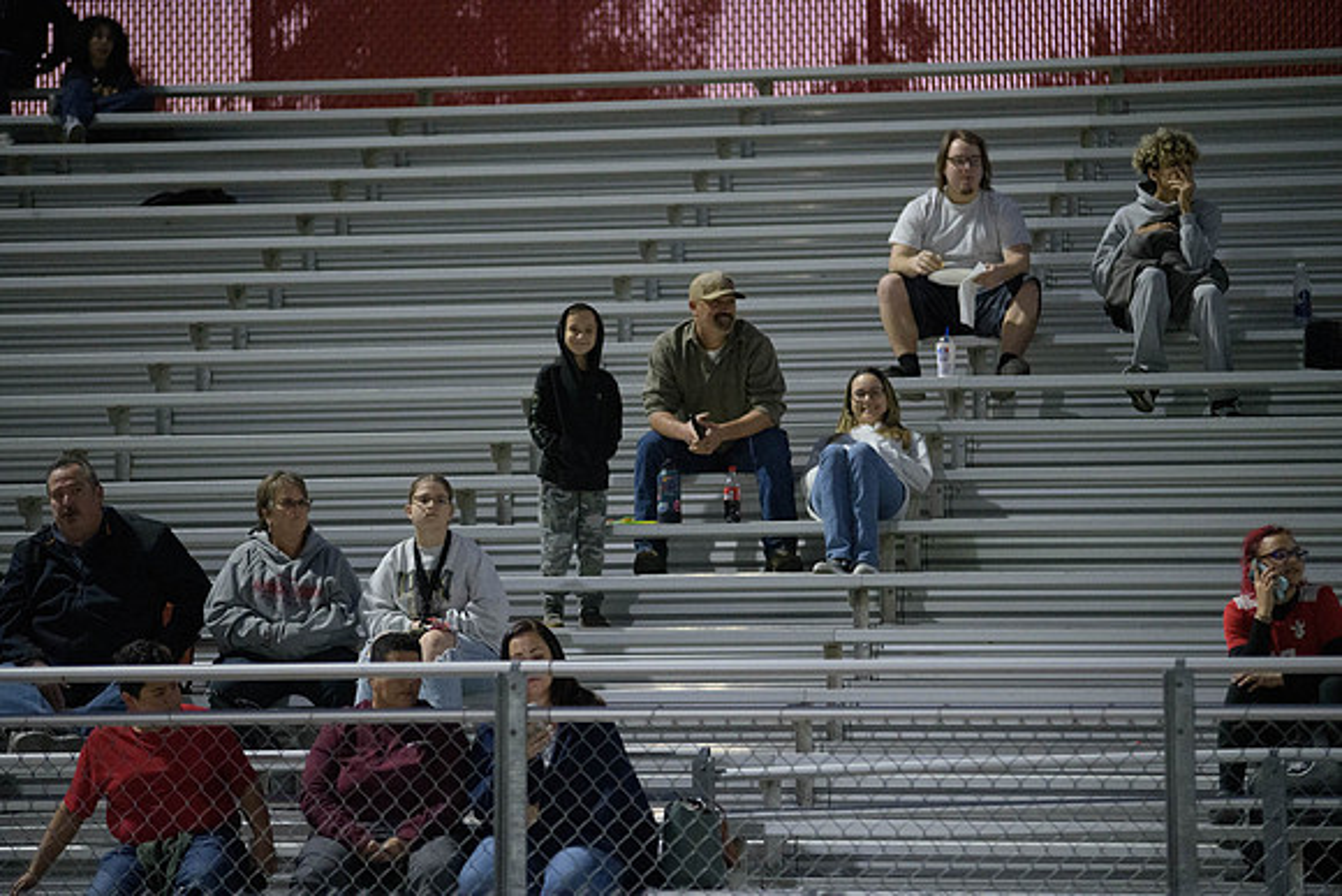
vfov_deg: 9.2
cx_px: 671
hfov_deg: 13.7
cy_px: 448
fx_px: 5593
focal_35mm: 150
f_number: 2.8
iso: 10000
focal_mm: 150
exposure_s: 1/640
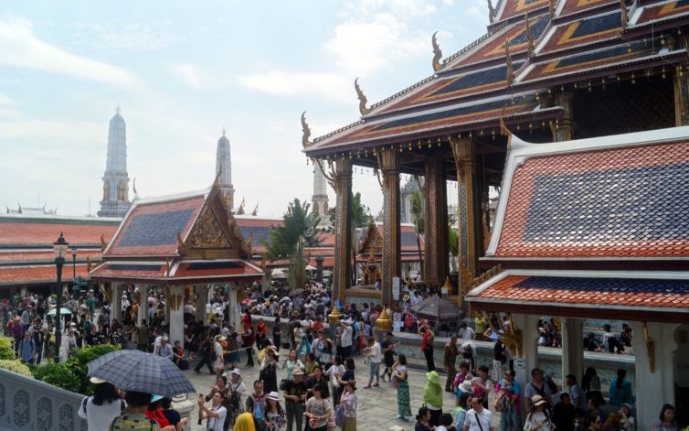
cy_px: 207
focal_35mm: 28
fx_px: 526
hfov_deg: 66.5
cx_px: 342
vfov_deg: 44.5
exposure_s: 1/250
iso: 100
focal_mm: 18
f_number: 8
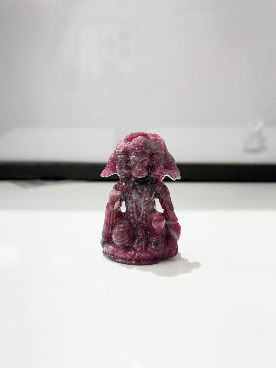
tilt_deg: -13.7
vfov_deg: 39.7
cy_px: 184
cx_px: 138
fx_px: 510
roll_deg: -0.5
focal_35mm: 48
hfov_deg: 30.3
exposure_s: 1/225
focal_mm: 6.76
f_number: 1.78
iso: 100
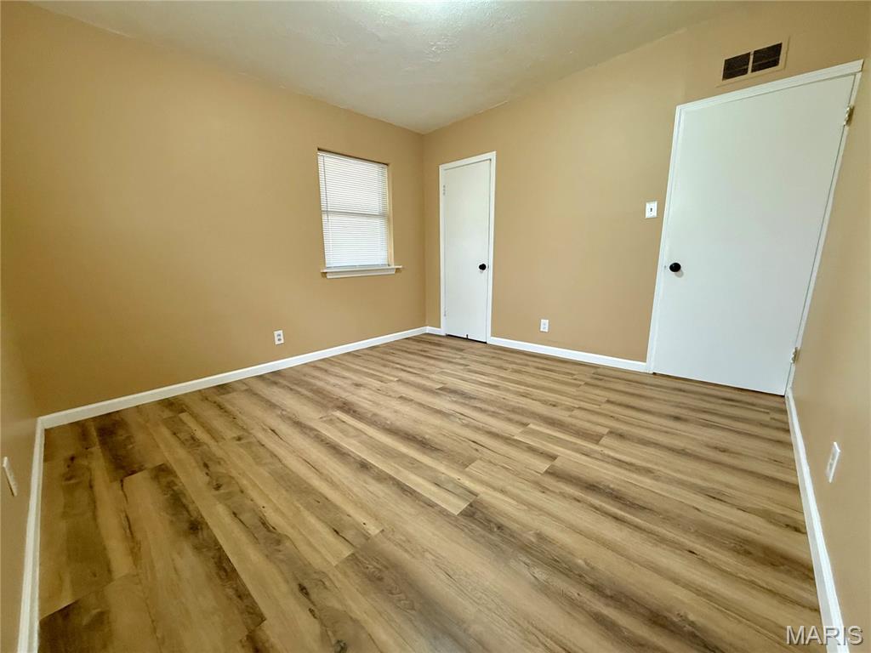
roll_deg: +0.0
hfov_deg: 102.1
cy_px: 326
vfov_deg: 85.7
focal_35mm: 14
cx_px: 436
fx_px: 352
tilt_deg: -11.5
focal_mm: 2.22
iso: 250
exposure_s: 1/60
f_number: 2.2
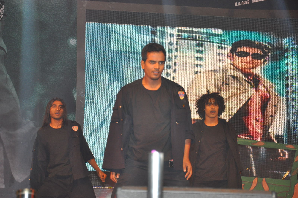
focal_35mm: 120
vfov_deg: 11.4
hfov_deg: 17.1
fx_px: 992
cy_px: 99
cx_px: 149
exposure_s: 1/80
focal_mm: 80
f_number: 5.6
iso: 800
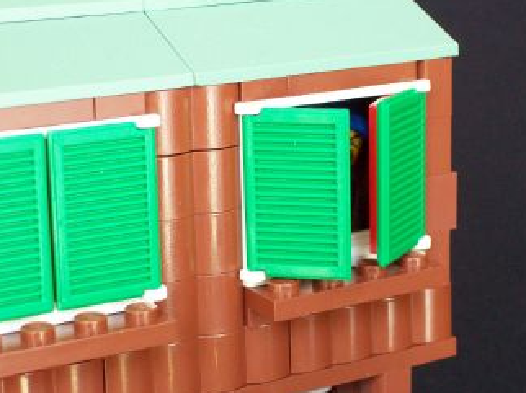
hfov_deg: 18.2
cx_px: 312
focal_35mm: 108
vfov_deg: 13.7
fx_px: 1640
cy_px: 187
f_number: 4.3
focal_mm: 14.3
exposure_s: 1/17.8
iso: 160
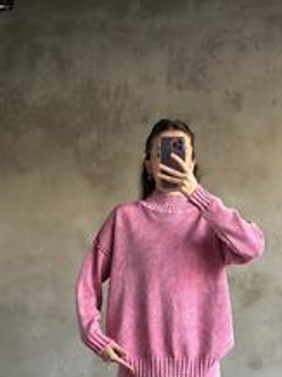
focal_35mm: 94
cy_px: 310
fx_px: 1023
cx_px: 168
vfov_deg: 20.6
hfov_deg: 15.7
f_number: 1.78
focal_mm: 6.86
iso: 320
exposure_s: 1/60
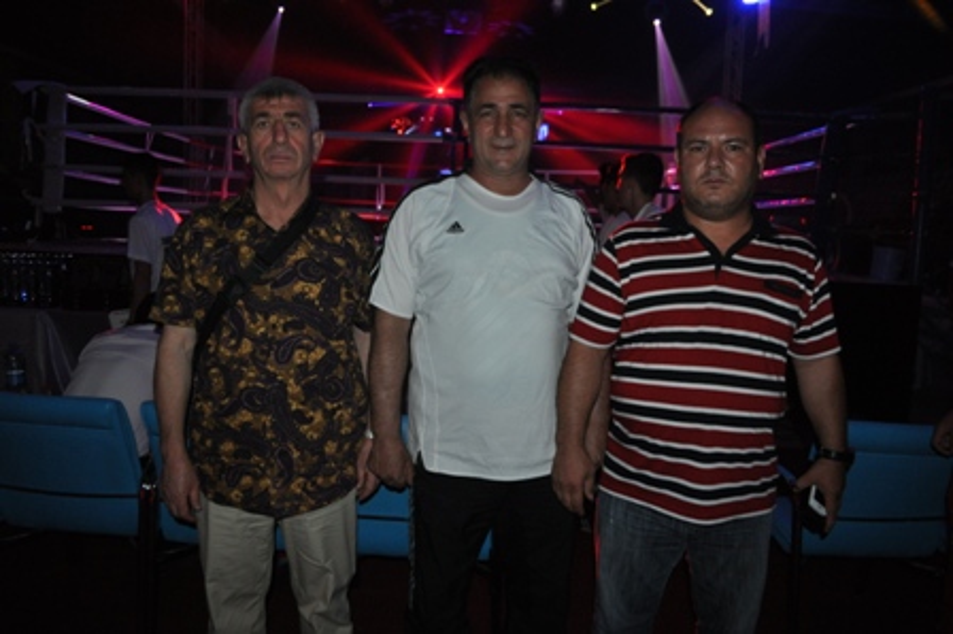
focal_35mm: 27
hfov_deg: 67.4
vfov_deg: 47.9
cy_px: 317
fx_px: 714
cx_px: 476
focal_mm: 18
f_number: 3.5
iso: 800
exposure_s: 1/60
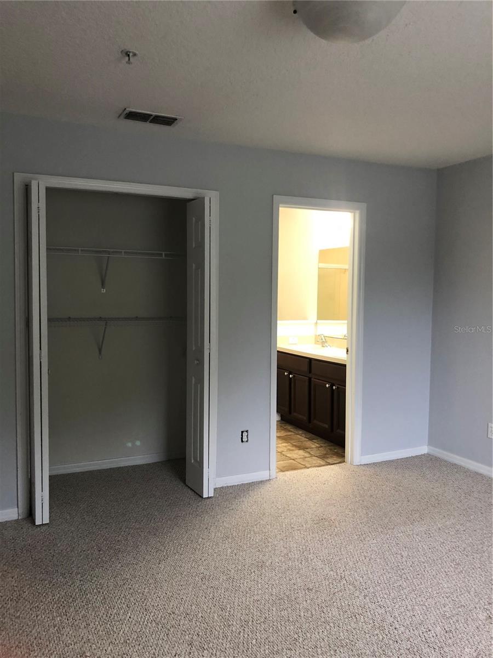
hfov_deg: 49.7
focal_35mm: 28
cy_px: 329
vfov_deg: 63.4
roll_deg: -1.3
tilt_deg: -4.0
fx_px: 532
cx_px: 246
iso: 50
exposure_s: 1/15
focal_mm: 3.99
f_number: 1.8
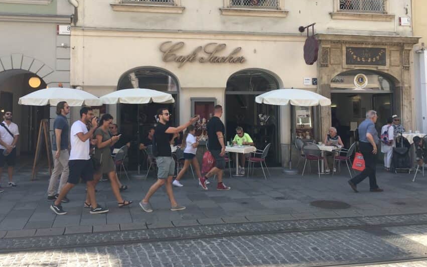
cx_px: 197
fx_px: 431
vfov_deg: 34.1
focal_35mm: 37
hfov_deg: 52.7
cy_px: 86
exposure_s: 1/388
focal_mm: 4.15
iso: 25
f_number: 2.2
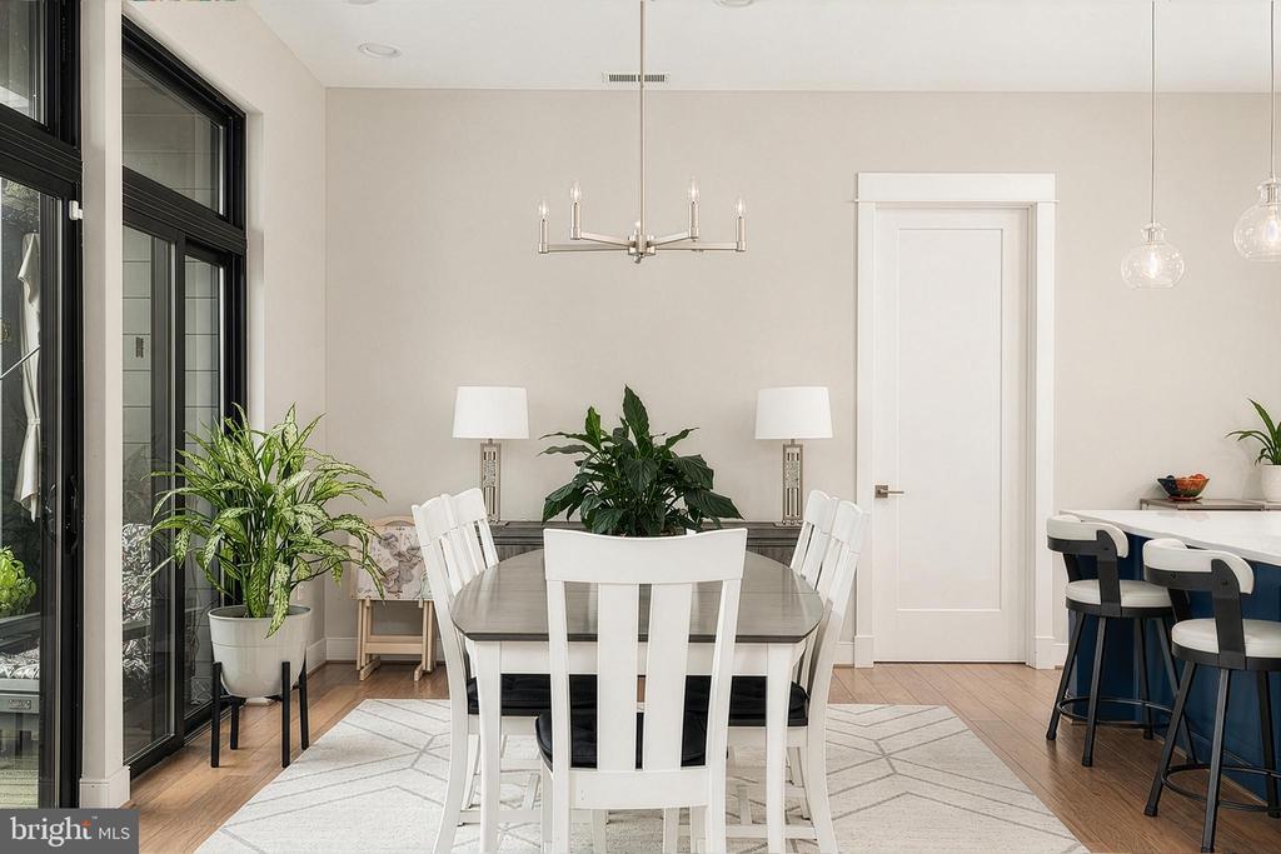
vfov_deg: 38.9
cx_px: 640
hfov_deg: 55.8
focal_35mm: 34
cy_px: 427
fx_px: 1210
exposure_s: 1
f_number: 8
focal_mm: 34
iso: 320
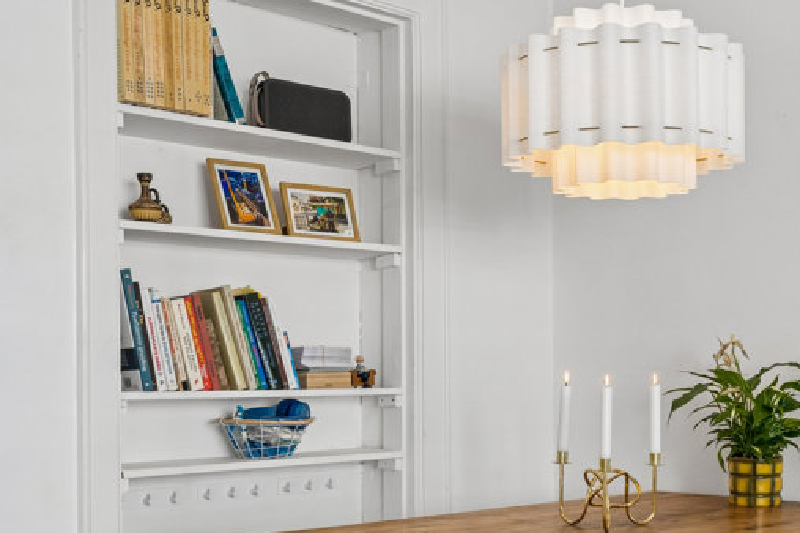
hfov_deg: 37.2
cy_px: 378
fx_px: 1155
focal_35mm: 52
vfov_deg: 25.7
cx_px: 605
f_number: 10
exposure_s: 1/2.5
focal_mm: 22
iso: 160
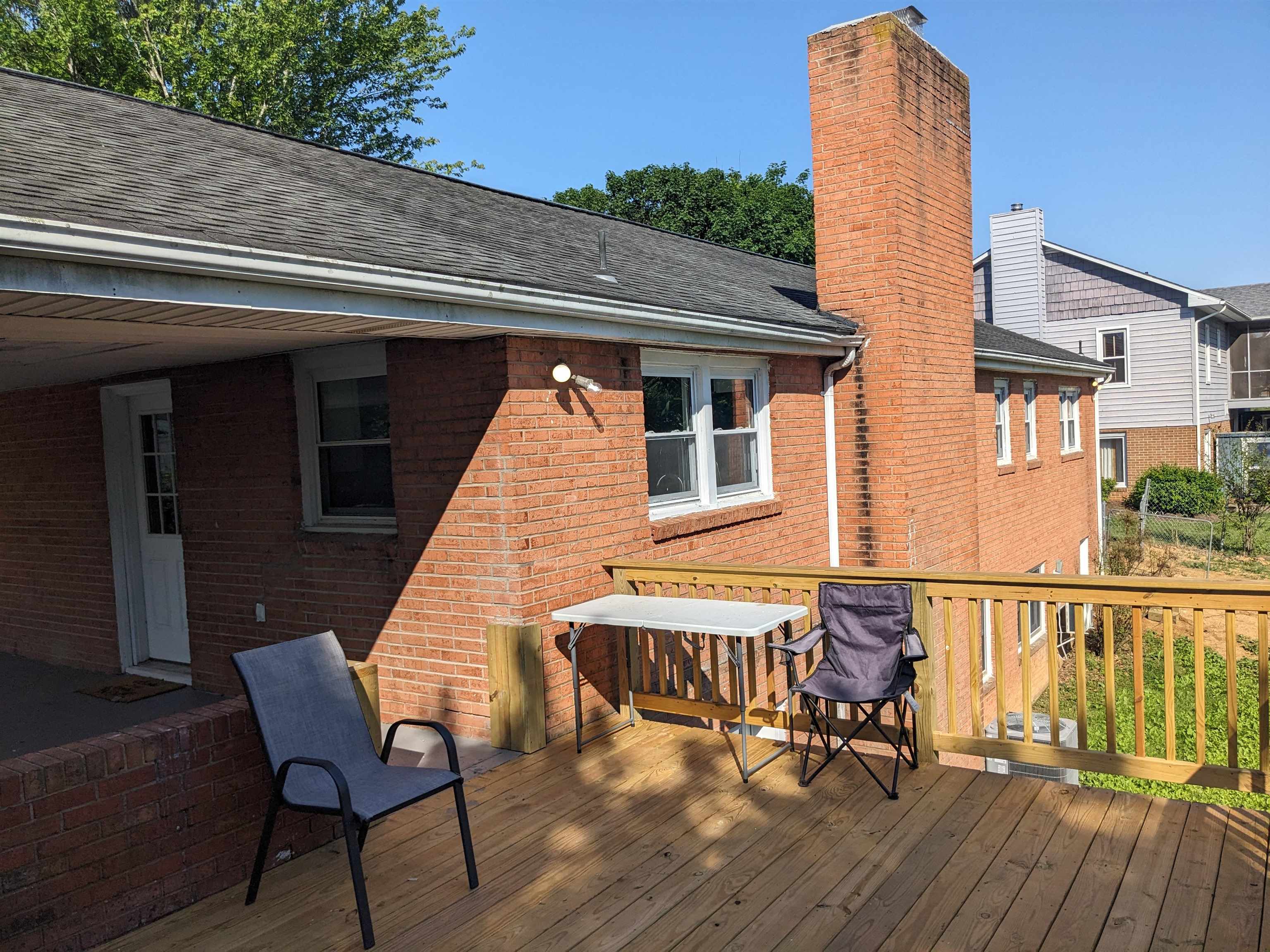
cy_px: 476
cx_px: 635
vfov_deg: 51.4
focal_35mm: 27
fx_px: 991
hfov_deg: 65.3
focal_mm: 4.38
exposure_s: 1/3906
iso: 51
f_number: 1.73
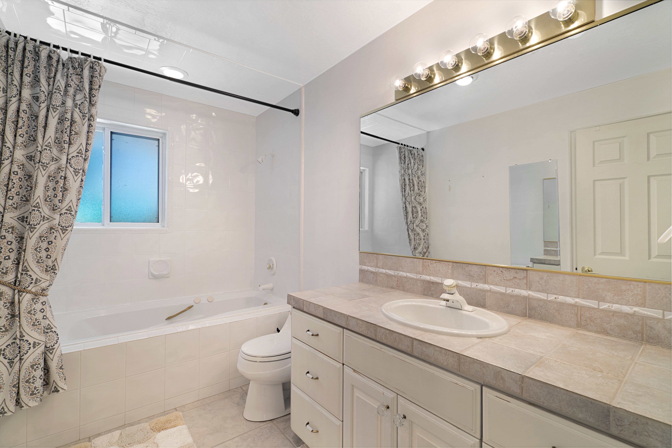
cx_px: 336
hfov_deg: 96.7
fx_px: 299
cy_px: 224
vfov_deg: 73.8
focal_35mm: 16
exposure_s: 1/4
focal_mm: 16
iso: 320
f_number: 9
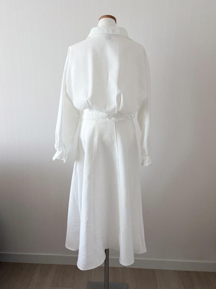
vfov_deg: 67.3
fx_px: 216
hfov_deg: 53.1
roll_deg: -0.1
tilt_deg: -13.9
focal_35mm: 26
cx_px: 108
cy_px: 144
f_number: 1.6
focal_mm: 5.96
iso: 125
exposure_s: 1/115
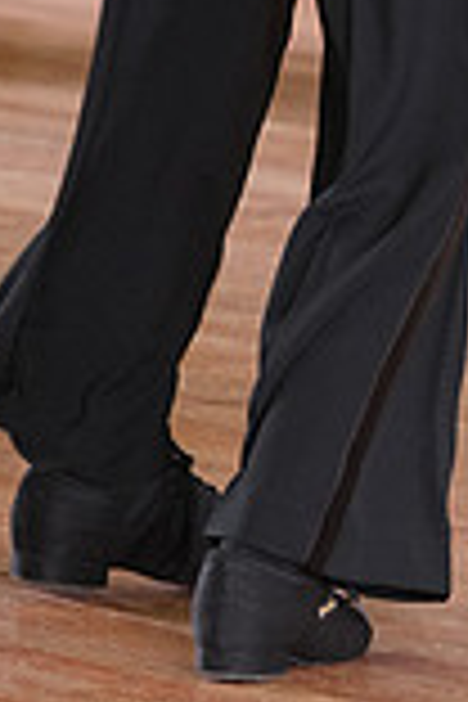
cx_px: -56
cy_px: -279
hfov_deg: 1.9
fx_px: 13785
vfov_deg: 2.9
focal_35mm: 707
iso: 2500
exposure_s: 1/200
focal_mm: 190
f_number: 5
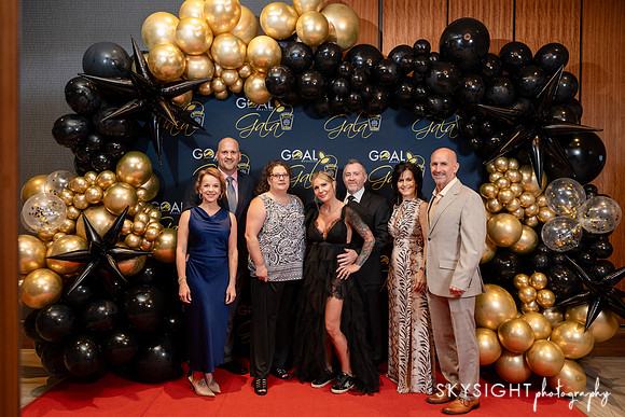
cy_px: 208
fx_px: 496
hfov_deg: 64.5
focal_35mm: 29
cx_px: 312
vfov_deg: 45.6
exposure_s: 1/160
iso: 1600
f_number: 3.5
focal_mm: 28
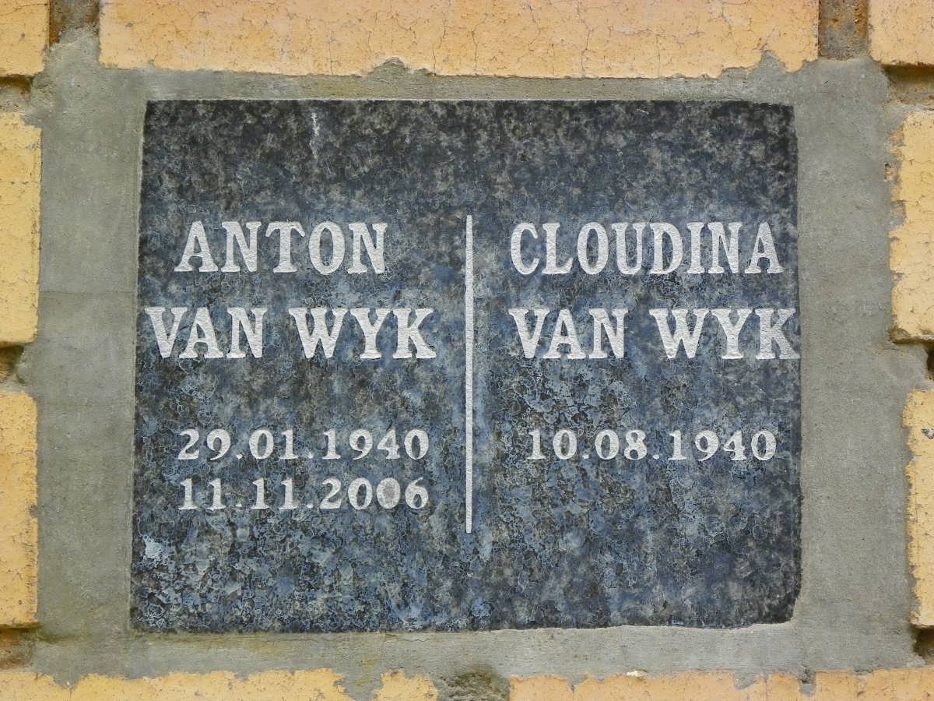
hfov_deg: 17.3
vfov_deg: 13.0
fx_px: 3076
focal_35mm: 114
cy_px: 350
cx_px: 467
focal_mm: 20.2
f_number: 4
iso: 100
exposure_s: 1/50
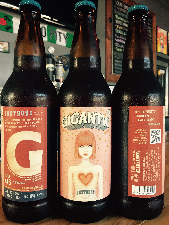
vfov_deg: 61.7
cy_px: 112
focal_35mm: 29
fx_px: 189
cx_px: 84
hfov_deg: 48.2
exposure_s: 1/30
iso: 80
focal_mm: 4.15
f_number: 2.2
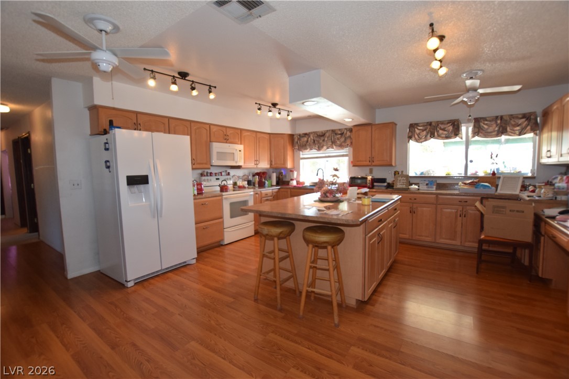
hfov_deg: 100.4
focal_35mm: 15
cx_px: 284
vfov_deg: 77.3
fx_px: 237
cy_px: 190
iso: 800
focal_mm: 10
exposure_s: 1/125
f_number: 5.6
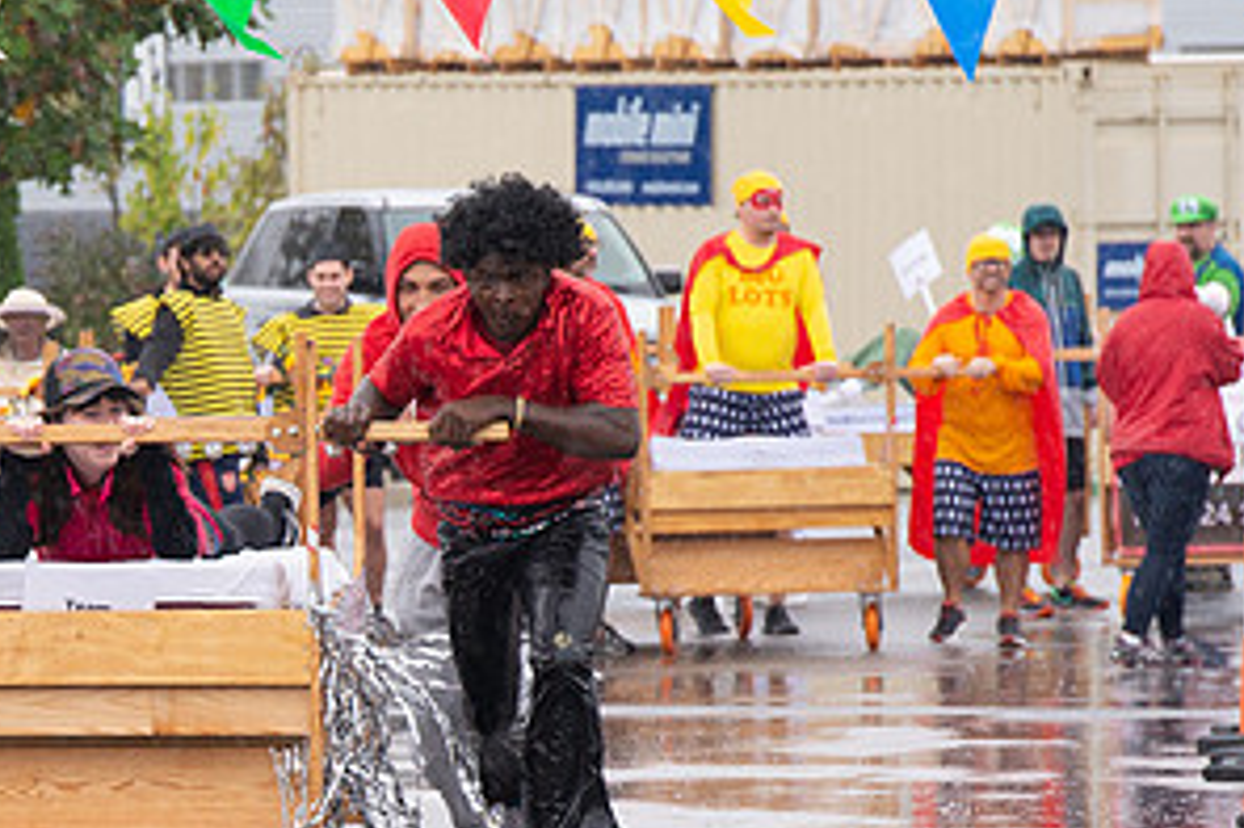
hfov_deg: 3.8
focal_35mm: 541
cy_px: 845
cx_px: 0
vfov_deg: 2.5
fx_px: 18683
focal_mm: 200
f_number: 7.1
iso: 800
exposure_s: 1/400
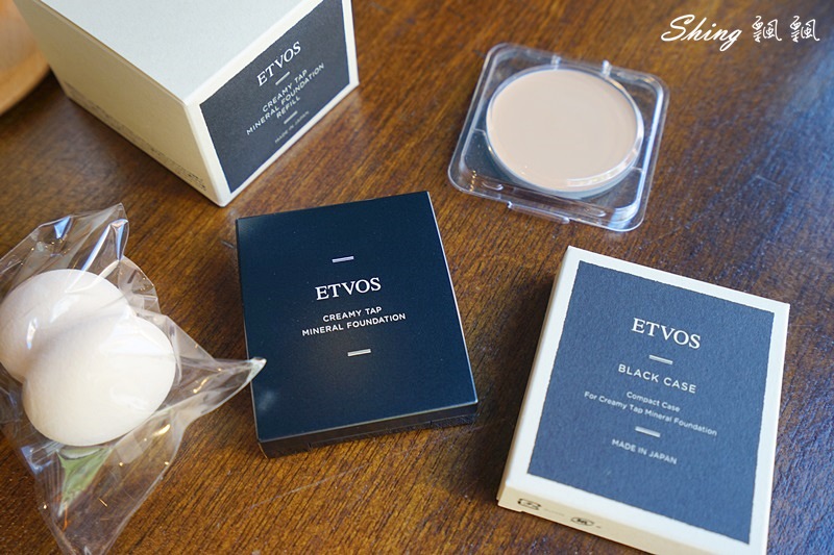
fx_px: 811
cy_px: 278
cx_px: 417
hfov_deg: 54.4
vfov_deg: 37.8
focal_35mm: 35
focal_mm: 35
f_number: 5.6
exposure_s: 1/40
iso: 250
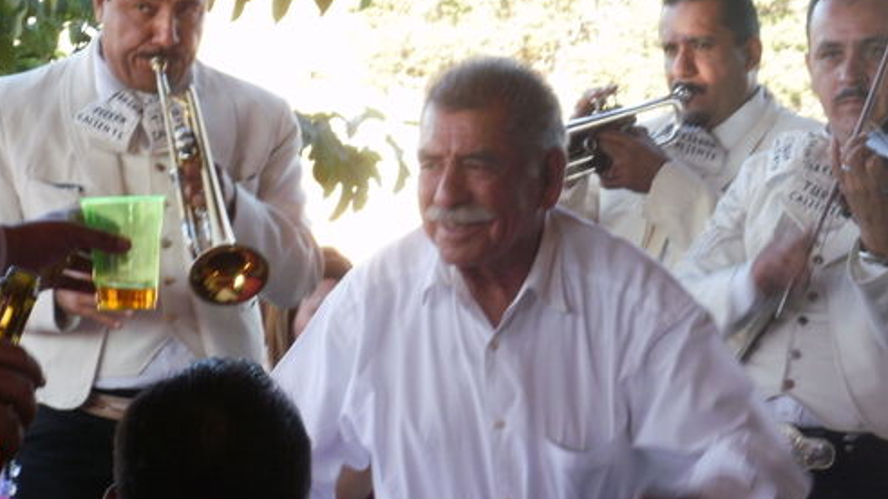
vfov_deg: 8.5
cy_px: 262
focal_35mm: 142
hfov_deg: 15.1
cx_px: 514
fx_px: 3343
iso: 125
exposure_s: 1/60
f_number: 5
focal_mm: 17.4
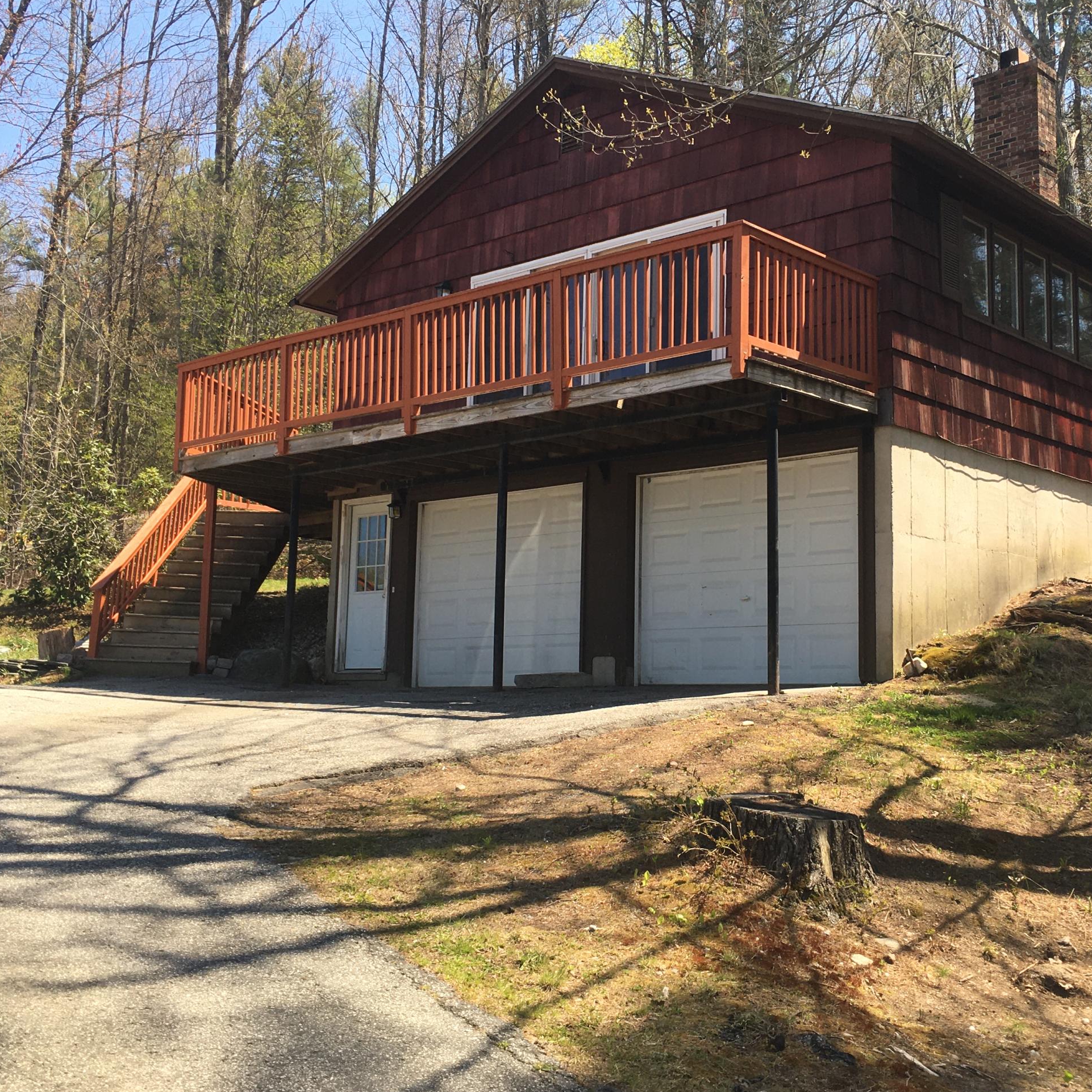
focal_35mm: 40
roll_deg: -0.7
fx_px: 1428
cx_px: 705
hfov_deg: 41.4
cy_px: 510
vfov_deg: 41.8
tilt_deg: +8.4
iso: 25
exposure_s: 1/569
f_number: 2.2
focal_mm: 4.15
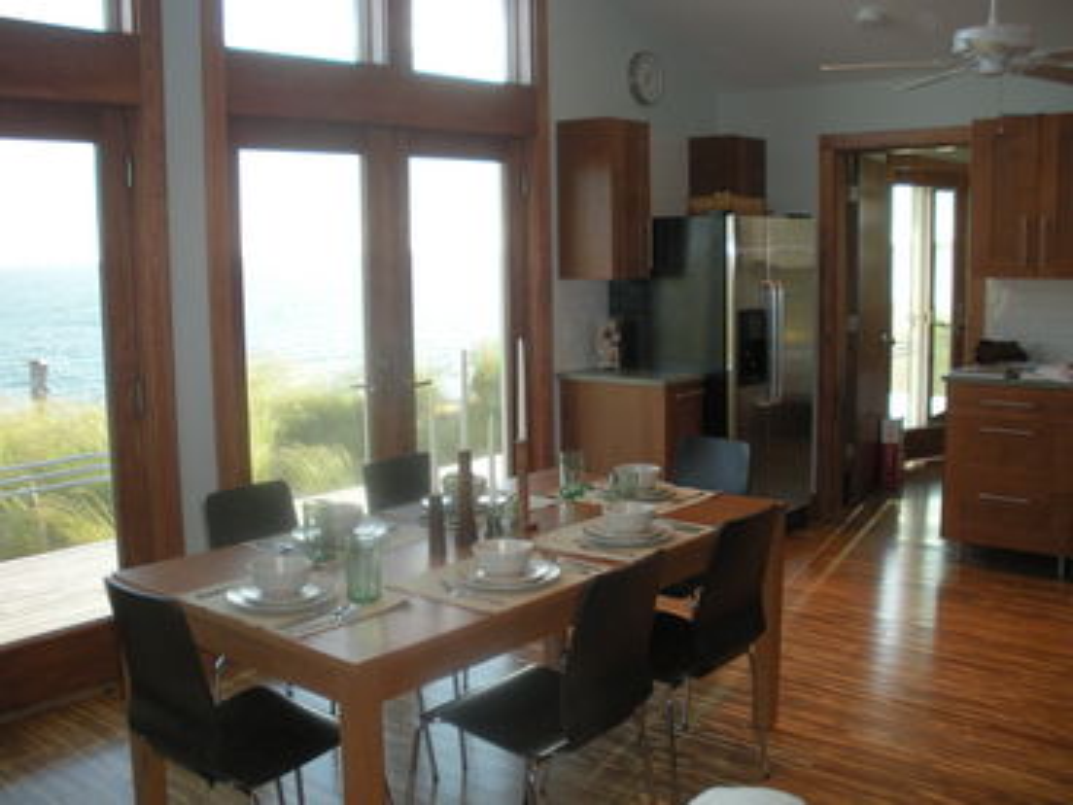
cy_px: 402
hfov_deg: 51.4
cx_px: 536
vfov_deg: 39.7
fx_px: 1116
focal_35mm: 36
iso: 164
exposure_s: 1/63
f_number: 3.5
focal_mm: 6.3
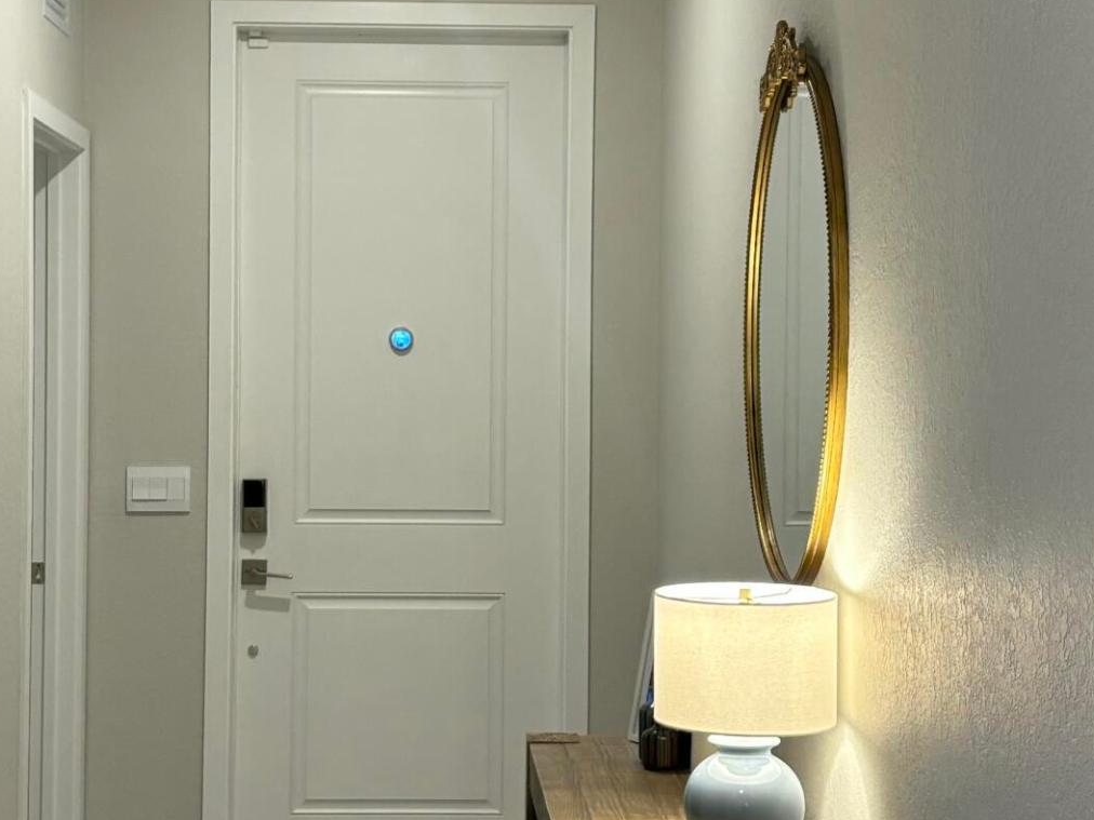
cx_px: 469
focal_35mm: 74
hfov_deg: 26.3
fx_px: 2339
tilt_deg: -0.7
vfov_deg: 19.9
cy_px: 381
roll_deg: -0.4
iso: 125
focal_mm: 5.96
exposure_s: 1/60
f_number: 1.6
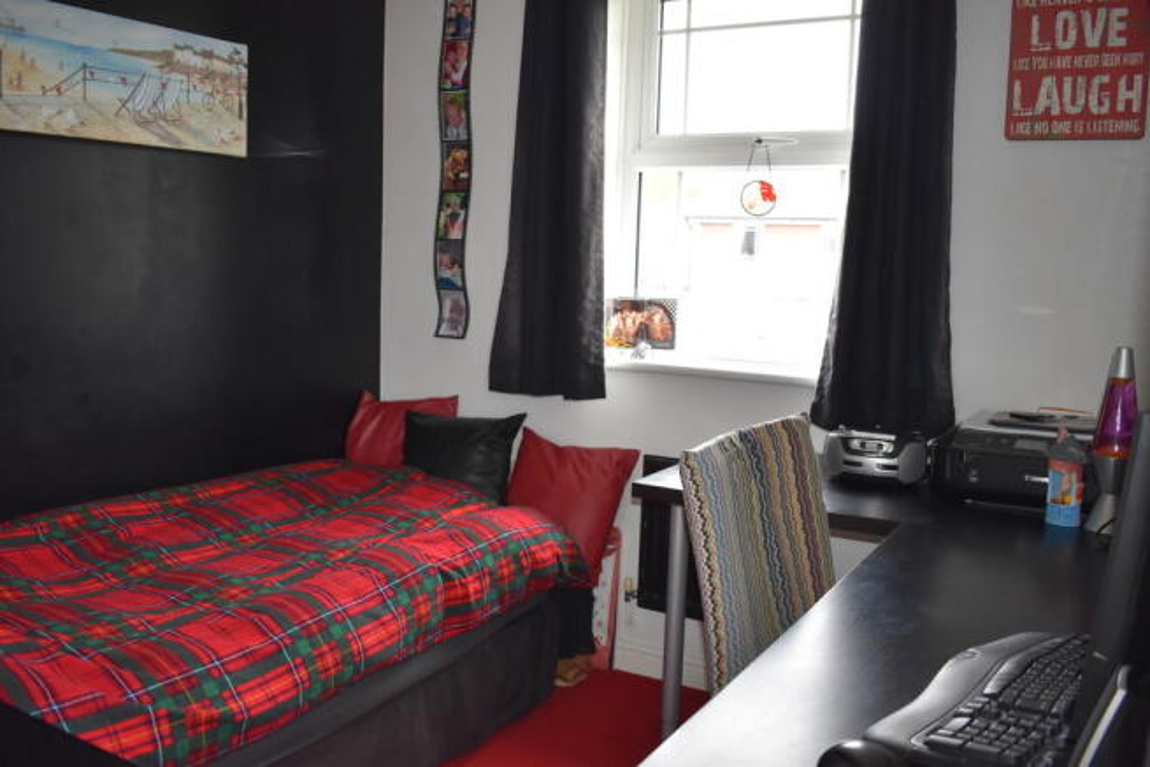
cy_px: 384
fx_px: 1006
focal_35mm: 32
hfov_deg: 59.5
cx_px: 575
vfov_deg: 41.7
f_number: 3.8
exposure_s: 1/125
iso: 900
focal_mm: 21
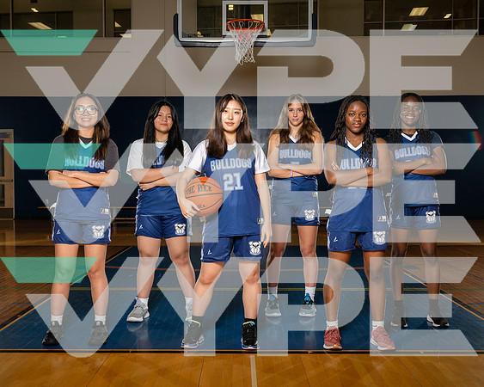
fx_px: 598
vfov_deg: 35.8
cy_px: 193
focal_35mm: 42
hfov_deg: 44.0
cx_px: 231
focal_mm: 37
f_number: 8
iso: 400
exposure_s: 1/250
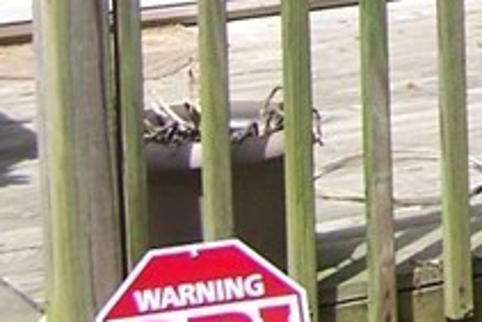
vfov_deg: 6.8
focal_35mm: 192
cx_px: 962
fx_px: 2572
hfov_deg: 9.9
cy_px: -397
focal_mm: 6.3
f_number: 2.8
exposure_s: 1/500
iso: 80
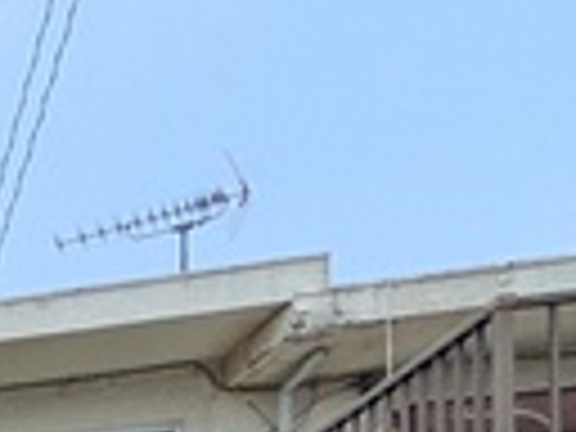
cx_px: -1256
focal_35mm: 104
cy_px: 1102
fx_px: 1731
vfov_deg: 11.3
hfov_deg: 10.7
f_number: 2.2
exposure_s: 1/1658
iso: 90
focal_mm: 1.83
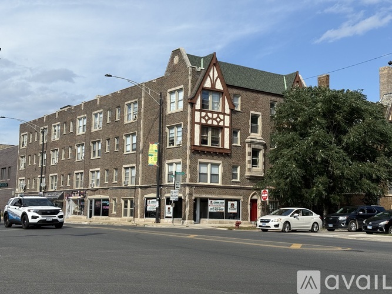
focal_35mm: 48
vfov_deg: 30.3
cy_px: 147
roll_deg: -0.1
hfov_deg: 39.7
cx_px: 196
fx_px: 543
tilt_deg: +8.2
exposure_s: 1/4587
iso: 64
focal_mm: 6.76
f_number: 1.78
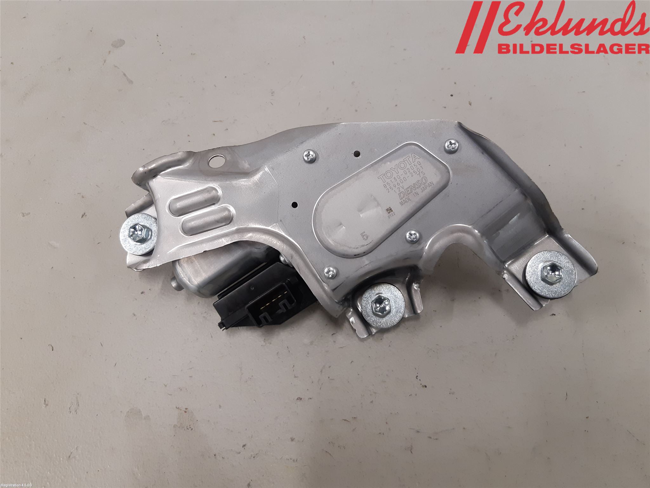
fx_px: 488
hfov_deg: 67.3
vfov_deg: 53.1
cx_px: 325
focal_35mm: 26
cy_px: 244
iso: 160
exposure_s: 1/50
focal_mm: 3.93
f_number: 1.7
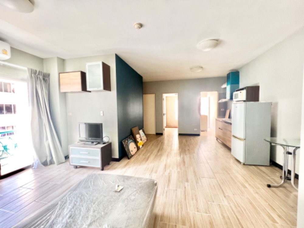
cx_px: 152
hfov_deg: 106.2
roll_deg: +1.1
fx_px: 114
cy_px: 114
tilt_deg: -3.1
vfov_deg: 89.9
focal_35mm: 13
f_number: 1.8
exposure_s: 1/99
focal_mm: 1.57
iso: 250
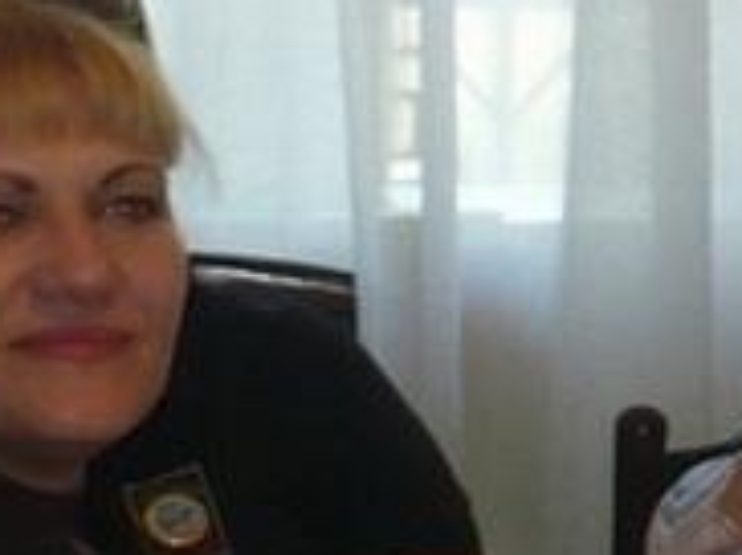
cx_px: 930
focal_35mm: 281
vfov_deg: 5.3
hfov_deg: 7.0
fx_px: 6015
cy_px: 349
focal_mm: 9.1
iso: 200
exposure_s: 1/40
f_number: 3.4
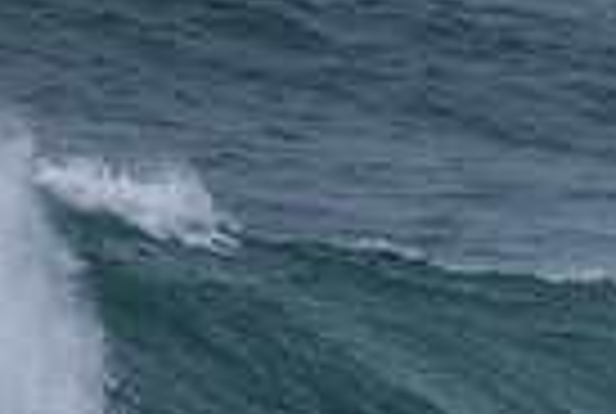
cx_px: 796
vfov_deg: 0.6
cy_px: 704
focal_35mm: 2273
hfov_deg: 0.9
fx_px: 38978
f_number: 5.6
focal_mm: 500
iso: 90
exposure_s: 1/1000
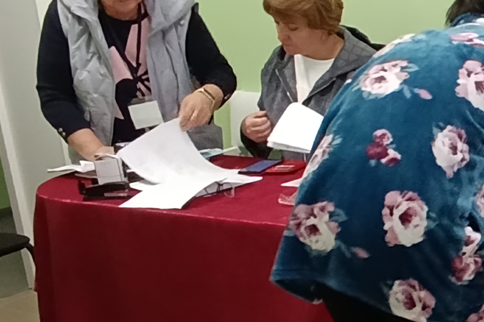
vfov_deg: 20.4
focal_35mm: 66
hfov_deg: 26.4
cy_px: 240
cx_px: 614
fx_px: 887
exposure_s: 1/50
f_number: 2.2
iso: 320
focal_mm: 1.65
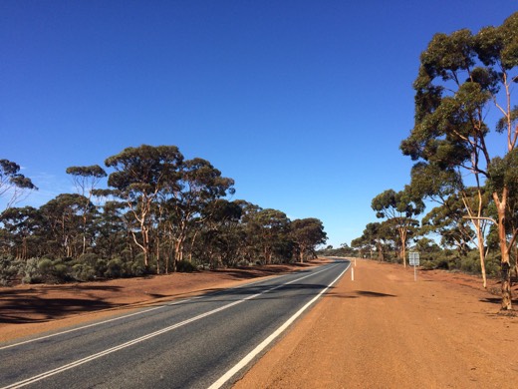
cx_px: 259
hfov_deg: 61.7
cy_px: 194
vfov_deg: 48.2
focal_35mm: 29
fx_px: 434
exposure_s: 1/2160
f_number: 2.2
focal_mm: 4.15
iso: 32
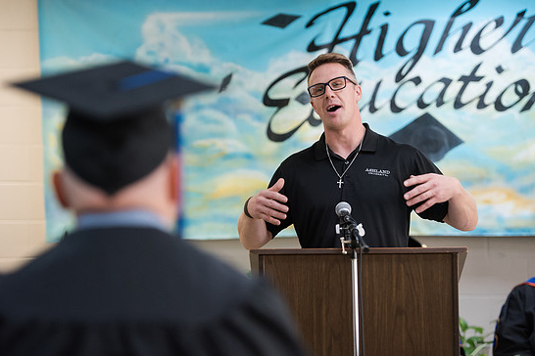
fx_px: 1768
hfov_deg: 17.2
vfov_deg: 11.5
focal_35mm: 119
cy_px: 174
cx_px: 271
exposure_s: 1/200
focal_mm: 112
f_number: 3.2
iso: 3200
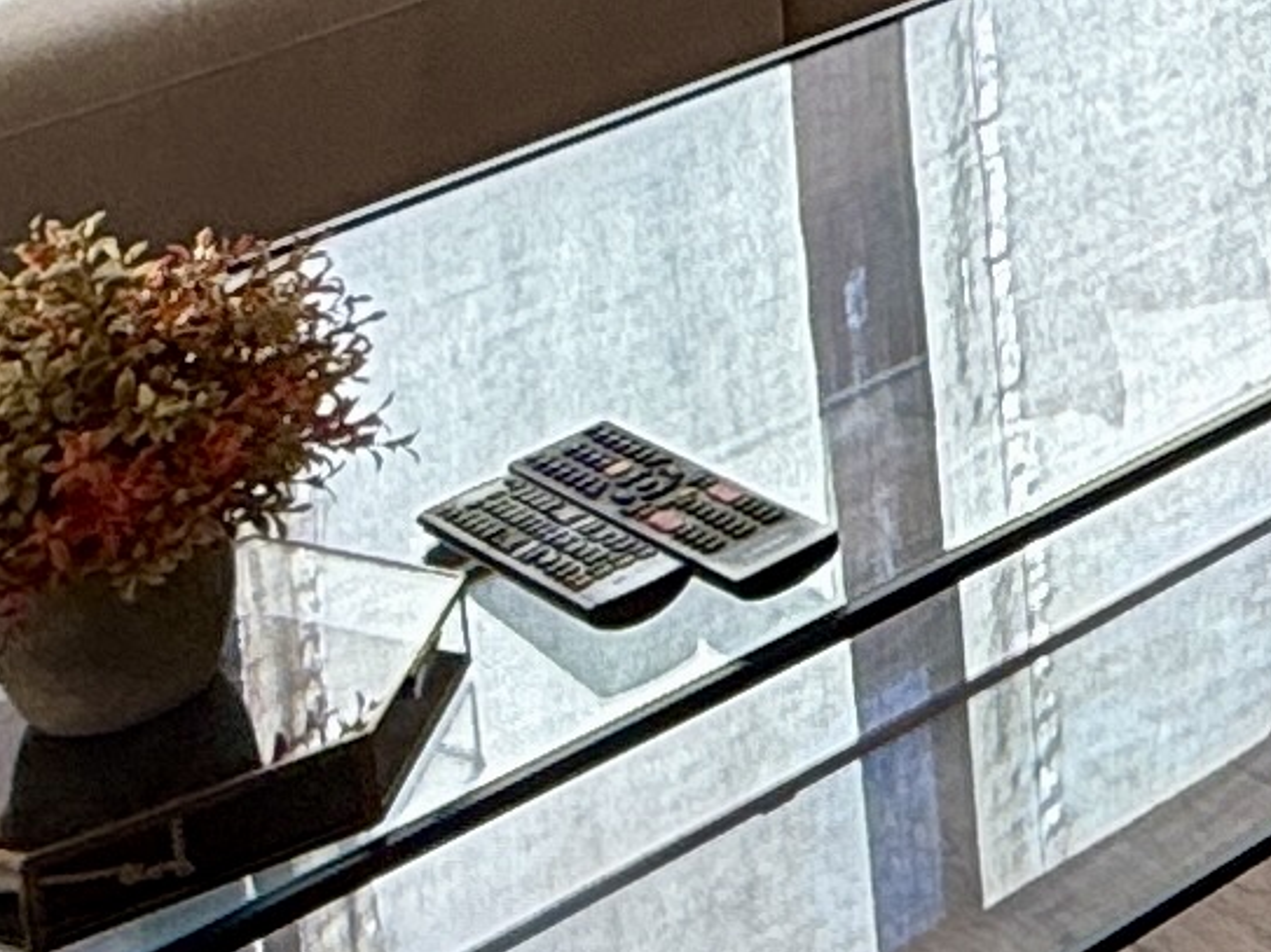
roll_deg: -0.7
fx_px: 3818
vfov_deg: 12.5
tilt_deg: -10.6
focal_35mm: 104
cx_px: 2874
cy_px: -959
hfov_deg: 14.2
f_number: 2.2
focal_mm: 2.22
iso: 64
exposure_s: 1/139
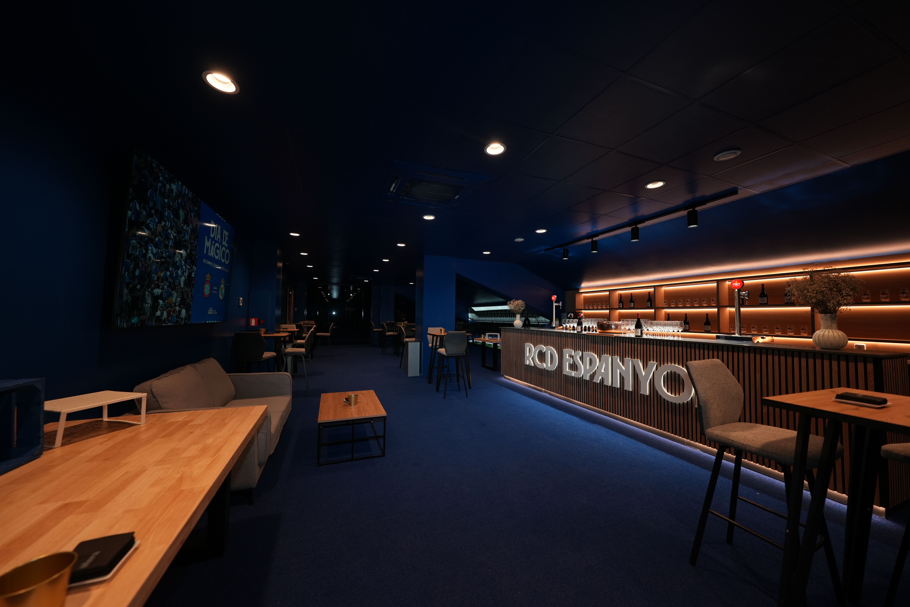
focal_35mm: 12
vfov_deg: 90.0
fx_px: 303
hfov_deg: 112.6
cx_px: 455
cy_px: 304
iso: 640
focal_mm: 12
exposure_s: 1/200
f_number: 3.2
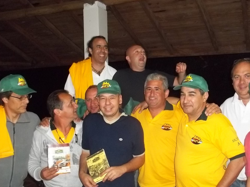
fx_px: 296
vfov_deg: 35.1
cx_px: 144
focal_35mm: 41
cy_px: 104
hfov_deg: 45.6
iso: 320
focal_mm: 5.9
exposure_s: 1/30
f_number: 3.3
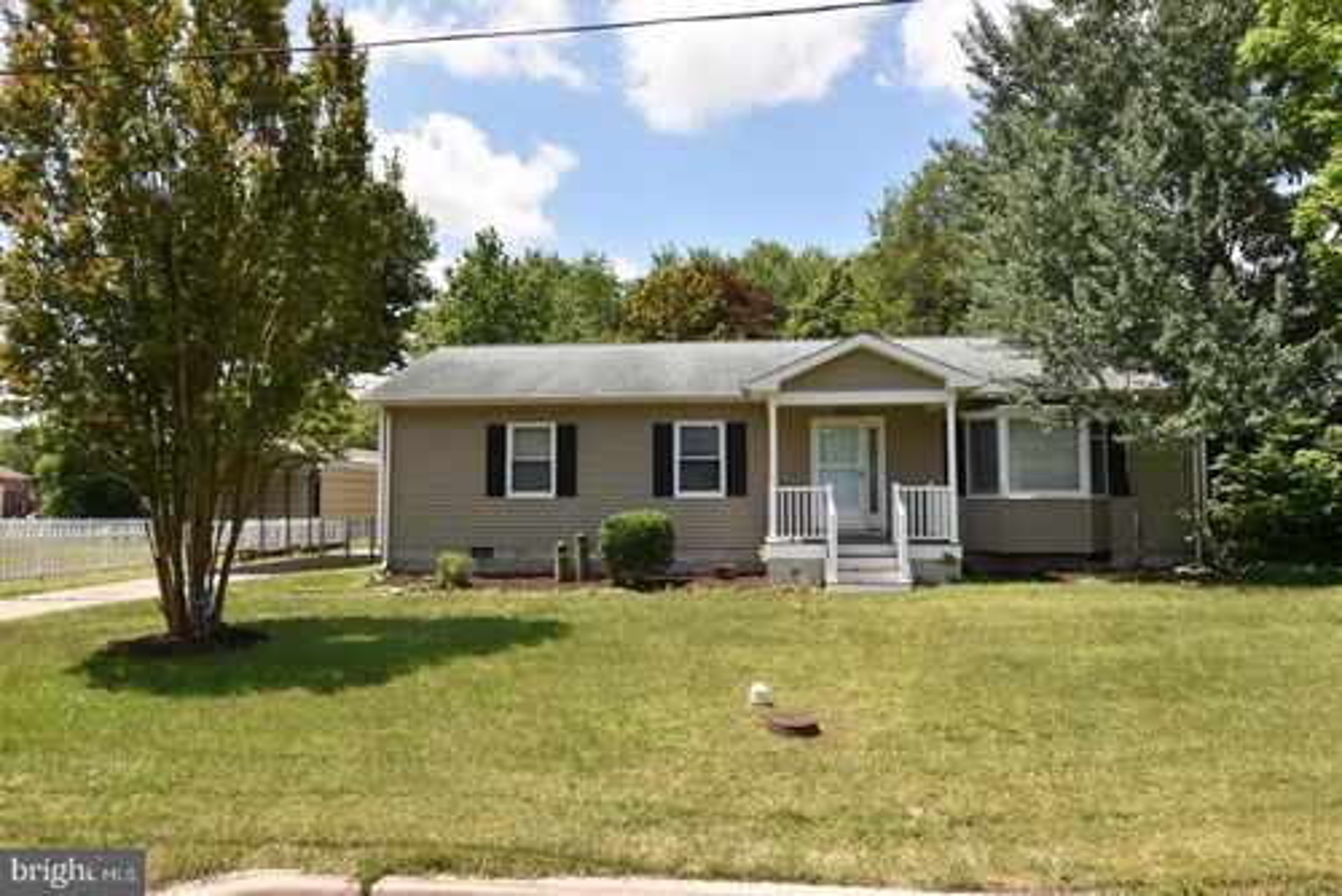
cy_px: 448
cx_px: 671
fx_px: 839
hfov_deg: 77.3
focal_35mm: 22
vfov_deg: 56.2
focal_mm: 15
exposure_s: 1/800
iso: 800
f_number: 14
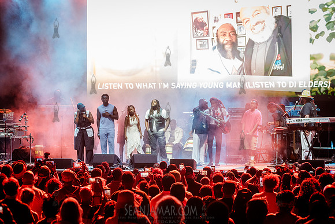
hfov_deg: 18.2
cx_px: 168
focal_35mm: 112
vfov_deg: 12.2
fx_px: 1045
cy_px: 112
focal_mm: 112
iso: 3200
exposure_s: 1/320
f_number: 4
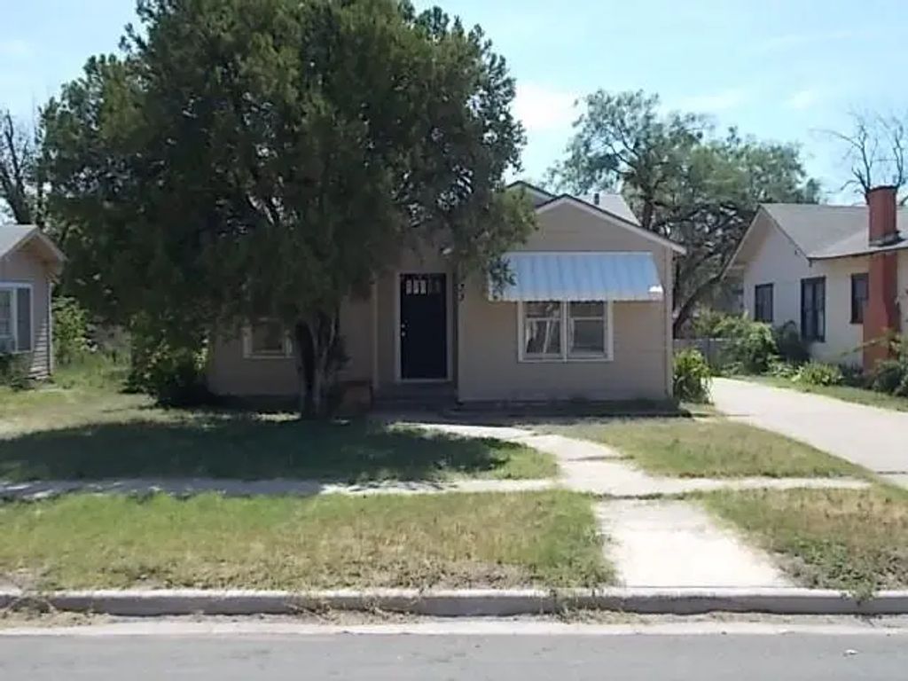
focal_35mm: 39
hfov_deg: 47.9
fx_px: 1023
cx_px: 454
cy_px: 340
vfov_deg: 36.8
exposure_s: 1/80
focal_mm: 6.9
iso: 80
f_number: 9.8
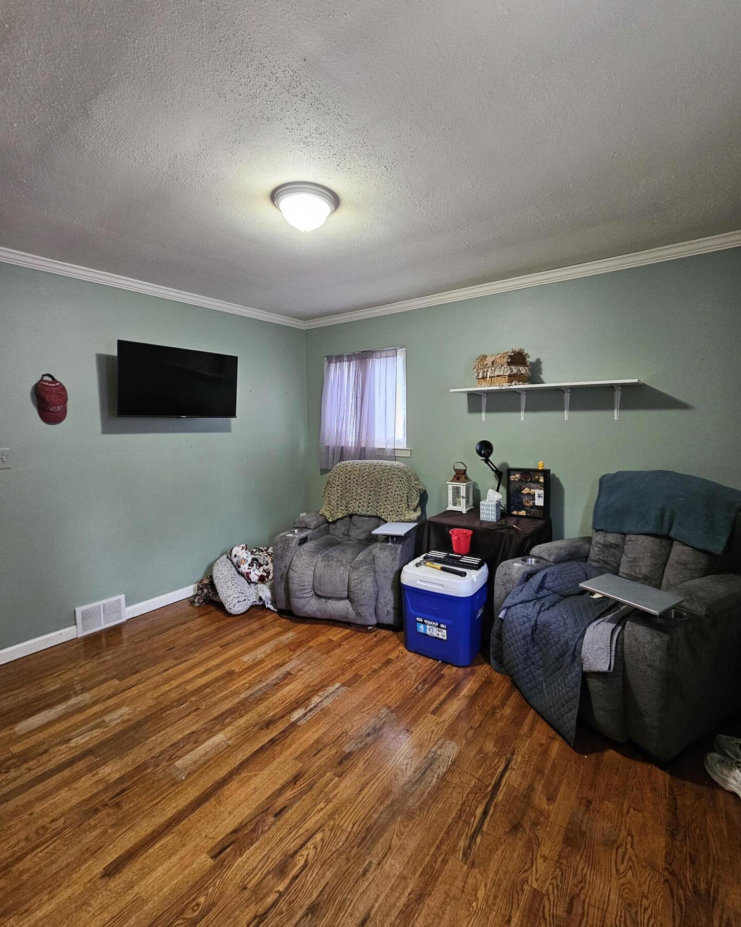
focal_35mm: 14
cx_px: 377
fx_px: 384
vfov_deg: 100.7
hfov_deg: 88.0
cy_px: 453
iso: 320
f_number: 2.2
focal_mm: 2.2
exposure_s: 1/30
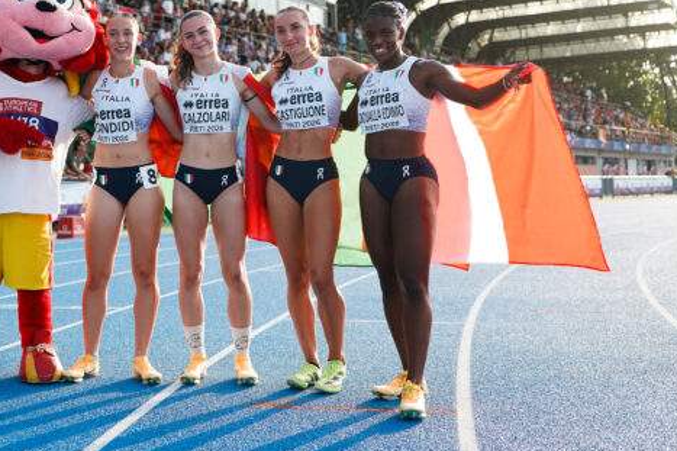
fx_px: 1071
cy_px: 124
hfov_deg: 34.6
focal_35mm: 57
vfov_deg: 23.6
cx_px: 204
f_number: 2.8
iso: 400
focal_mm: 38
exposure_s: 1/1600
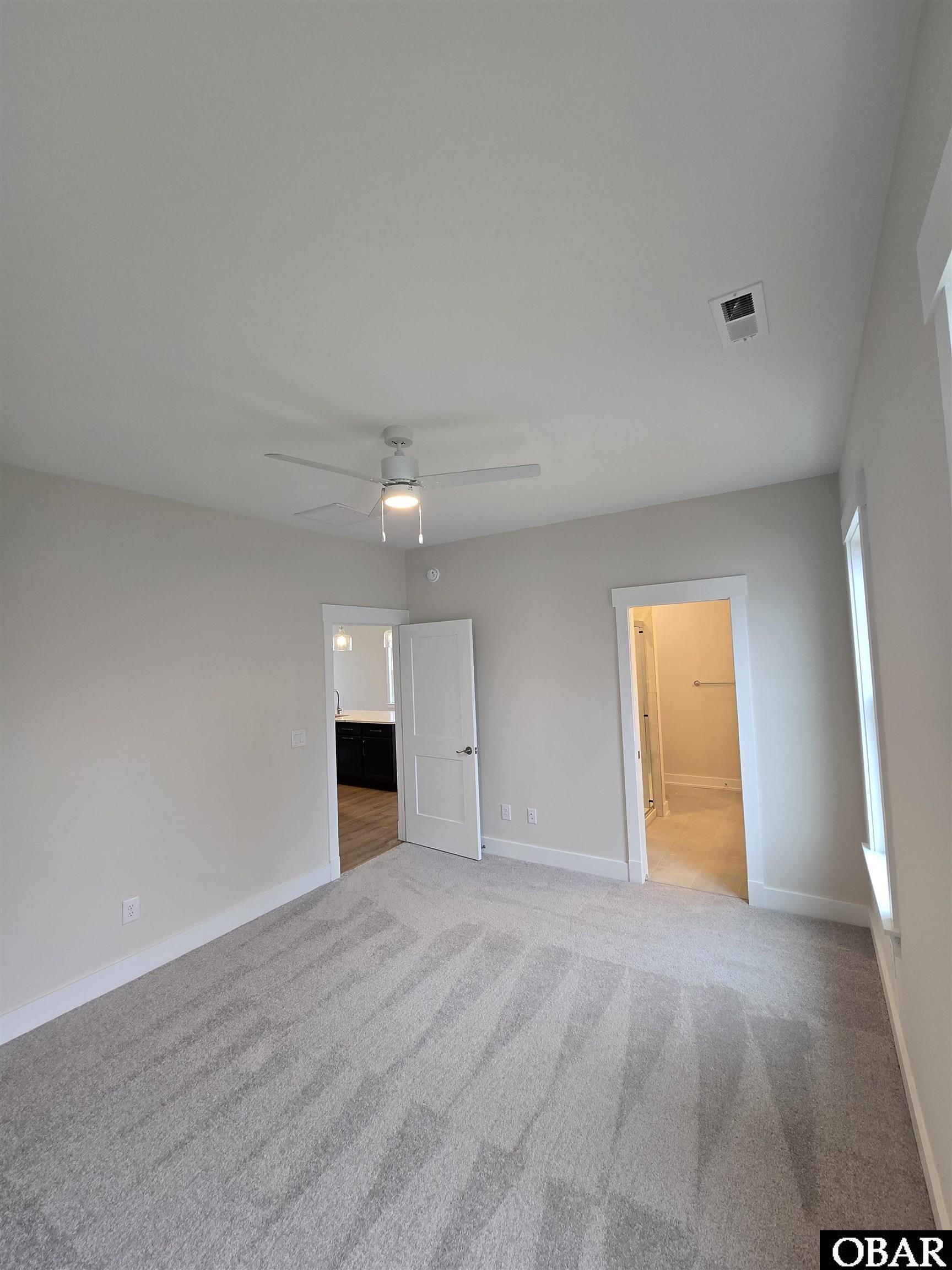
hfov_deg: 89.9
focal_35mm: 13
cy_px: 635
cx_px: 476
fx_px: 477
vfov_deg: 106.2
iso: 100
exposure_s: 1/60
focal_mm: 2.2
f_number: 2.2
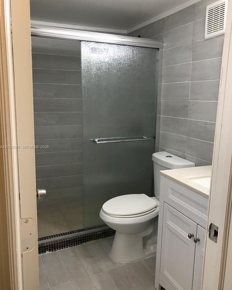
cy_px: 147
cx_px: 119
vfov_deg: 58.8
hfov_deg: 48.5
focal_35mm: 30
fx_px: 257
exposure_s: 1/30
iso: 32
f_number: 1.8
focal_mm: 3.99
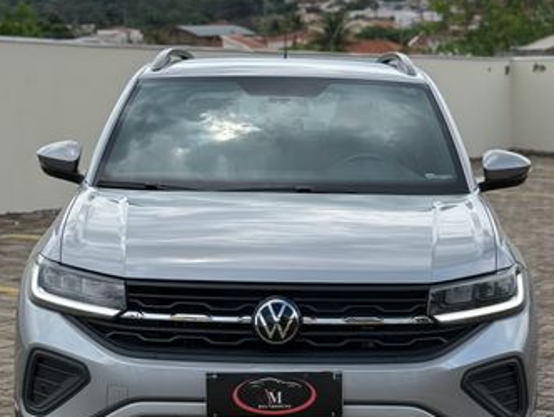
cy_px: 264
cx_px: 295
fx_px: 1090
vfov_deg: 21.6
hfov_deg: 28.5
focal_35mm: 68
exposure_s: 1/3891
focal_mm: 6.76
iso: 64
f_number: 1.78
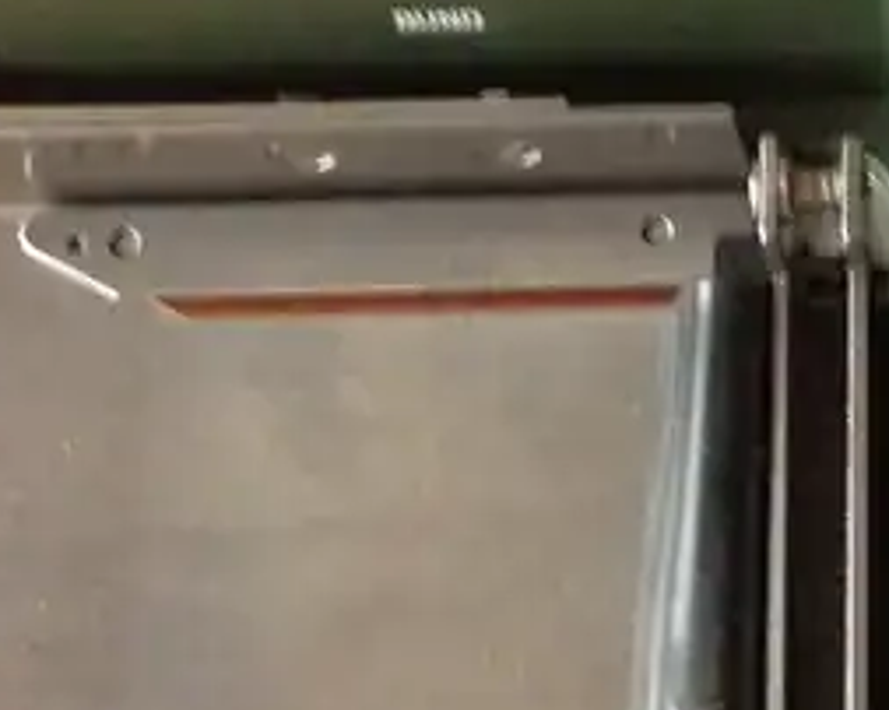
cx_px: 977
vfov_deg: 11.4
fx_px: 3549
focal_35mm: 135
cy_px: 246
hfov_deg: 14.0
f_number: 2.4
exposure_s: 1/15
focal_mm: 4.28
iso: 400
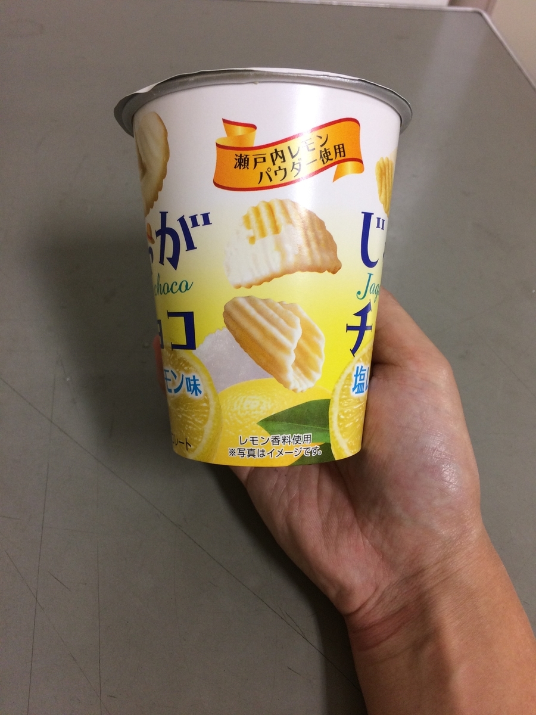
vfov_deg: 61.7
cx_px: 268
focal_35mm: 29
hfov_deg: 48.2
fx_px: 599
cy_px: 358
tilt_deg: -54.0
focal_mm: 4.15
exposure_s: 1/30
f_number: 2.2
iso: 100
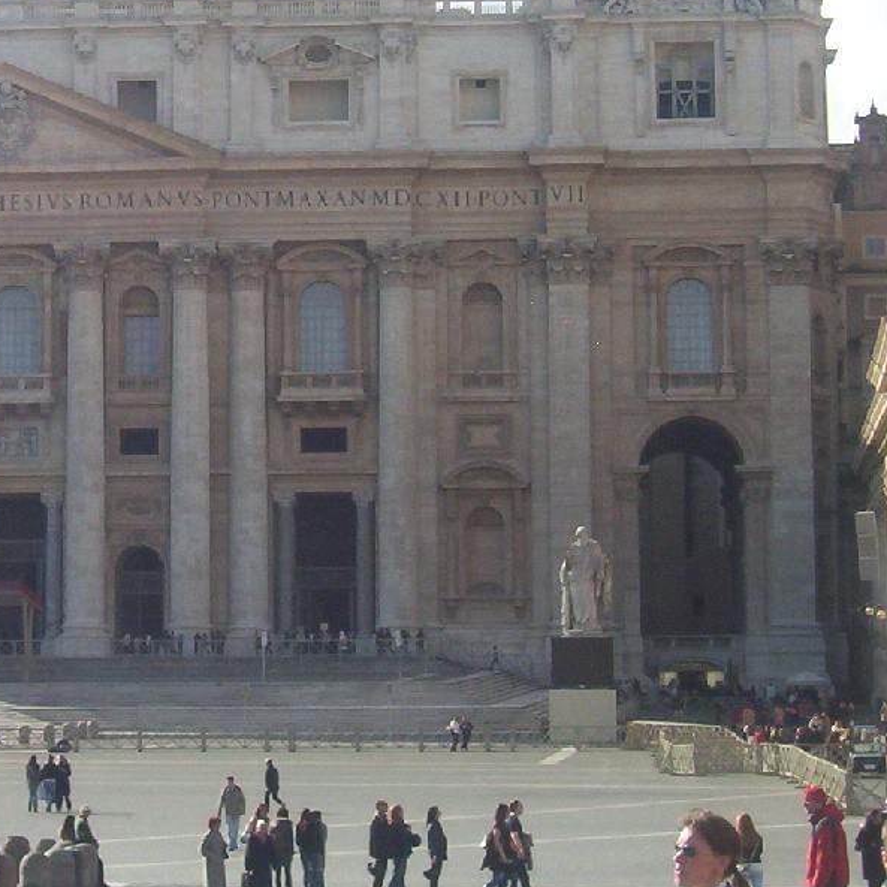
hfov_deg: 15.3
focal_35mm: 113
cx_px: 100
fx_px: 3276
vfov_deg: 15.4
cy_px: 287
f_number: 6.7
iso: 100
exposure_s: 1/402
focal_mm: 9.98
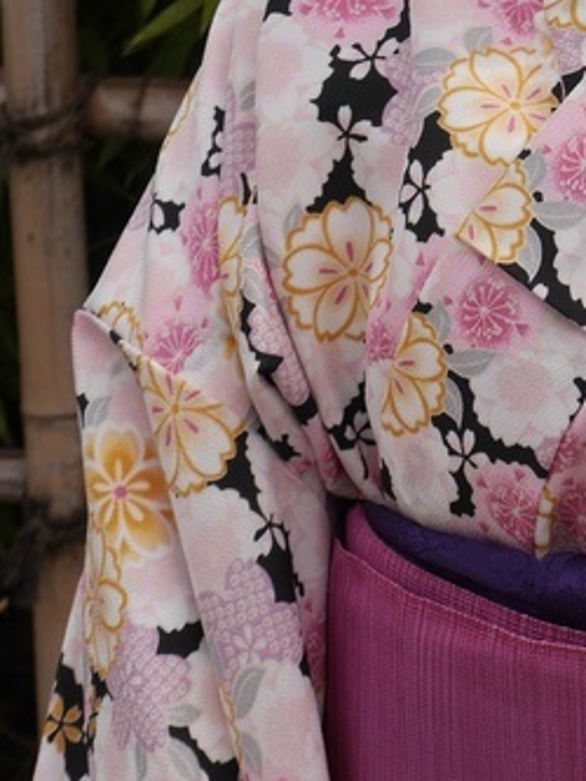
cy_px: -145
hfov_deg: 11.0
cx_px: 776
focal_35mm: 132
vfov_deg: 14.5
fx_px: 2978
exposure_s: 1/250
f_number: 7.1
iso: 200
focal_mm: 22
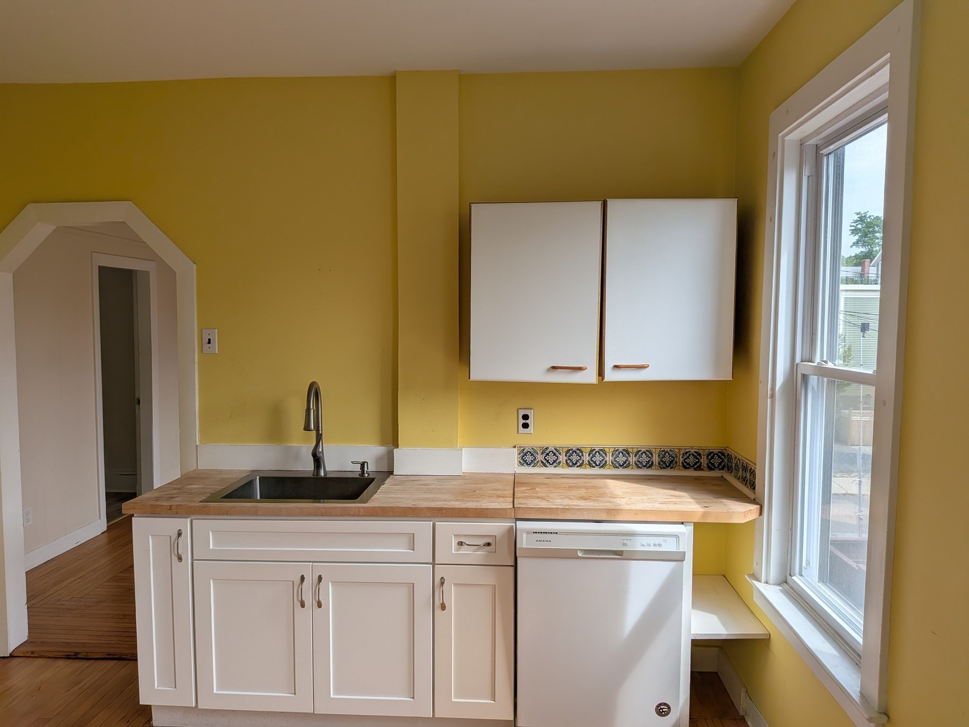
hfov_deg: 71.6
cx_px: 484
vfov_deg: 56.8
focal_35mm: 24
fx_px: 672
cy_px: 364
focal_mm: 4.53
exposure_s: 1/368
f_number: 1.7
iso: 28
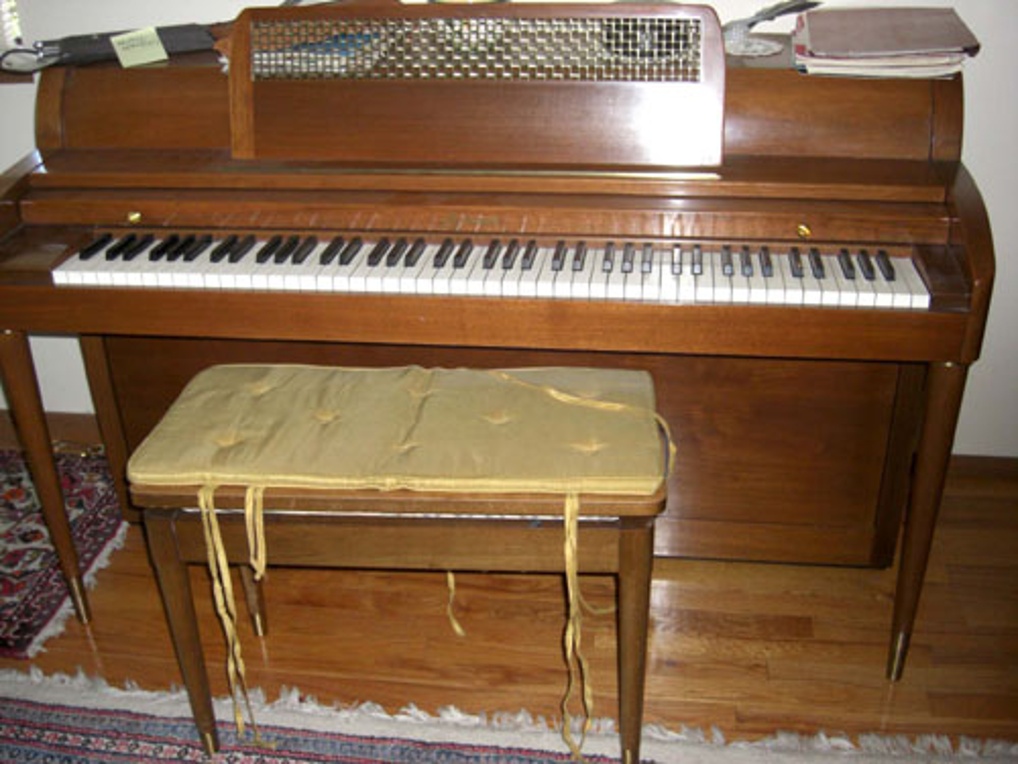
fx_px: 1118
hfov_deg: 49.0
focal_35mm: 38
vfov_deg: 37.7
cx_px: 509
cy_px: 382
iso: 200
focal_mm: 7.9
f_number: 2.8
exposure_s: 1/60
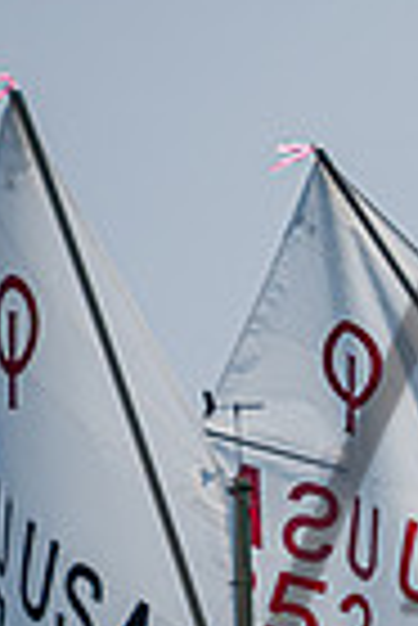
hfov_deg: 1.2
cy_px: 816
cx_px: 1046
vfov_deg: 1.8
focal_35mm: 1176
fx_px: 20430
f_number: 8
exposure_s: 1/1250
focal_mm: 250
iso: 250
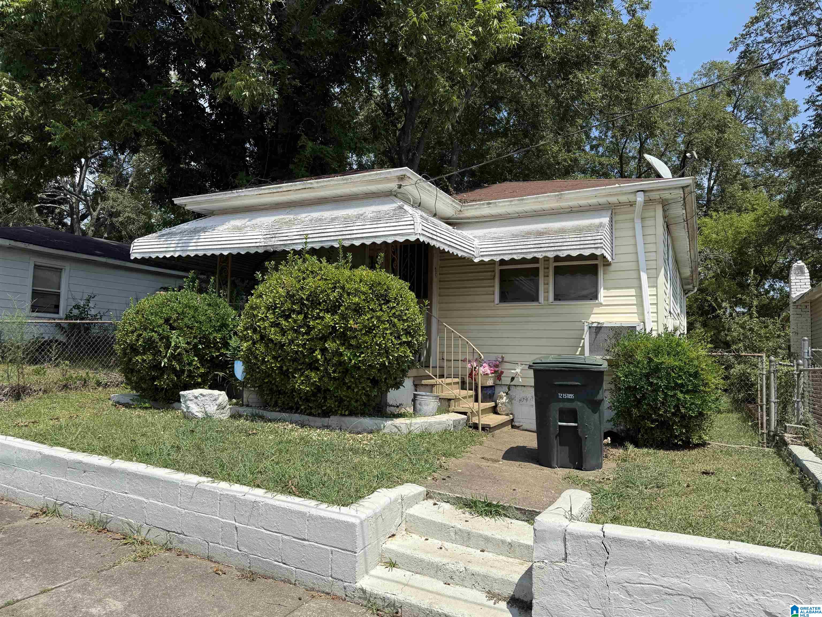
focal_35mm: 24
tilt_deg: +4.8
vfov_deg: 56.8
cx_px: 411
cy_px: 308
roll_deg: -1.1
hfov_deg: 71.6
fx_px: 570
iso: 80
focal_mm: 6.76
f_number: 1.78
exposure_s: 1/3759
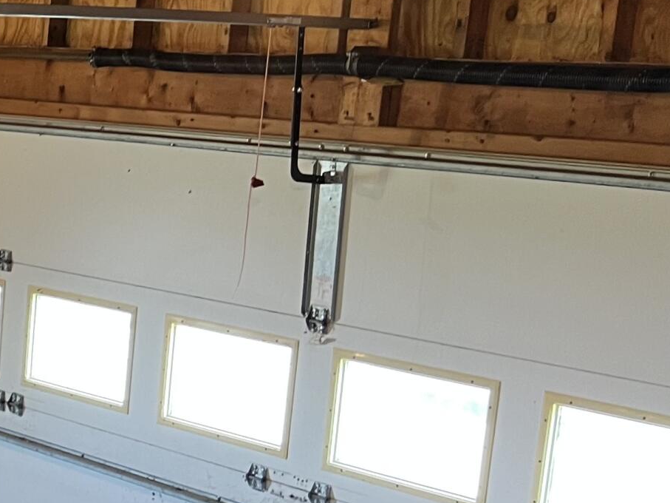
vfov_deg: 17.1
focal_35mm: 86
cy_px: 360
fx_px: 1664
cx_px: -437
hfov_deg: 18.9
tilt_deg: -12.5
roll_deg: -0.9
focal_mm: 5.7
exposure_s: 1/60
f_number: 1.5
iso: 160
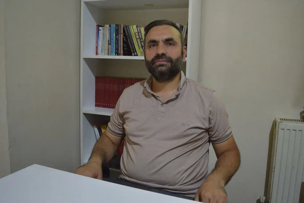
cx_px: 152
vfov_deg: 43.6
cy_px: 102
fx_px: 253
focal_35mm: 30
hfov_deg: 61.9
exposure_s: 1/30
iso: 400
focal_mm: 20
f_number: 3.8
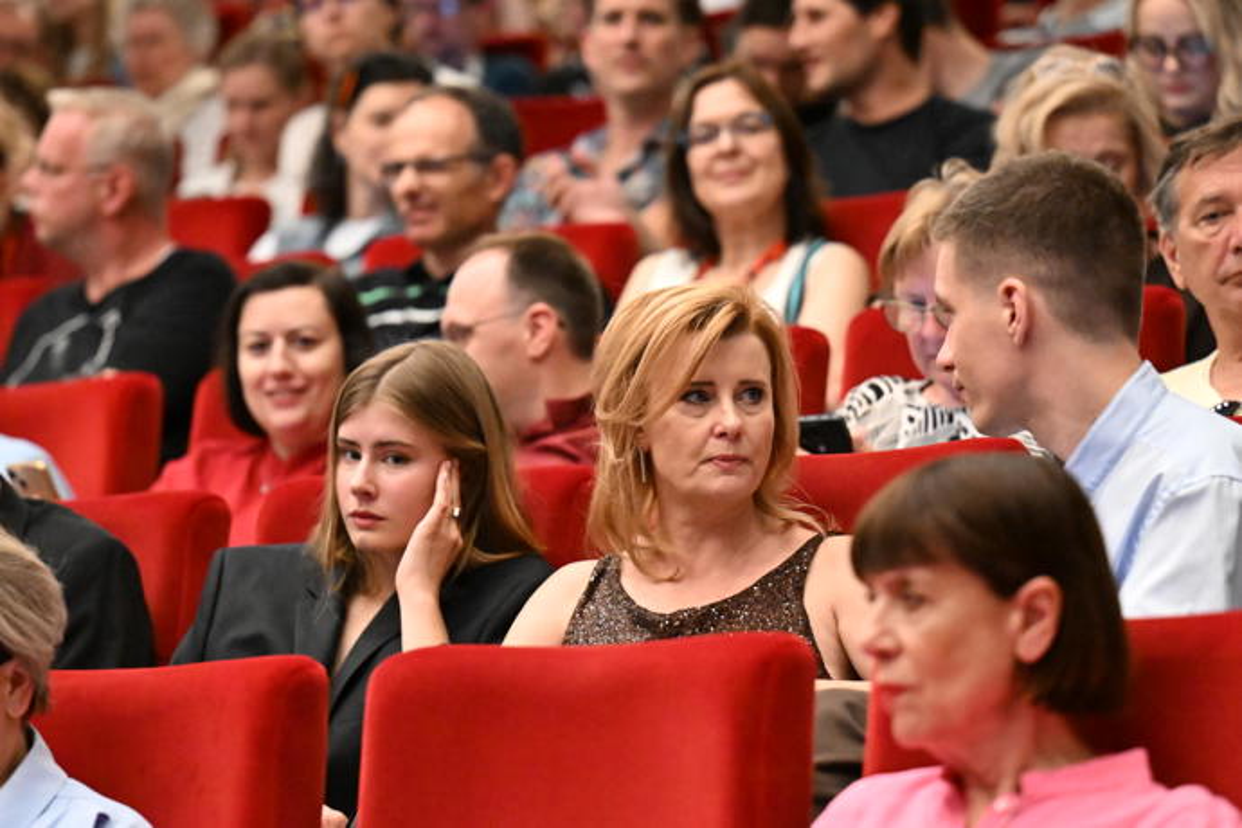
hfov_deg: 11.4
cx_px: 621
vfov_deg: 7.6
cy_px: 414
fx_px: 6210
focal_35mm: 180
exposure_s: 1/200
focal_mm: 120
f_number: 2.8
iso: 10000
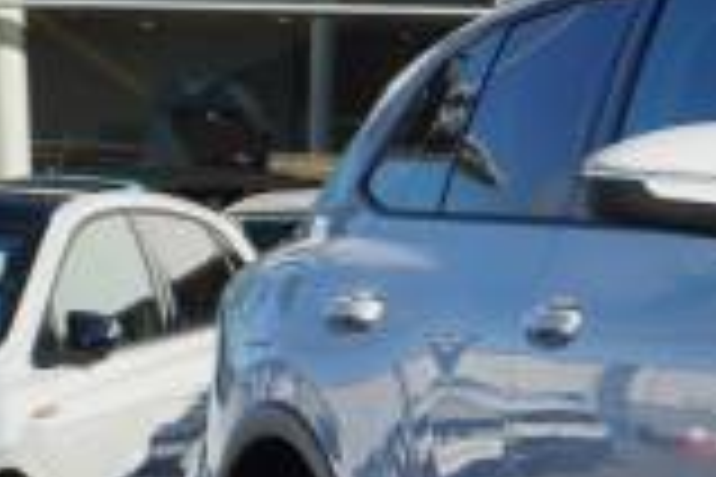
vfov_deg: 6.0
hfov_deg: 8.6
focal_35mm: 230
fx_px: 4574
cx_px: 1324
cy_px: 369
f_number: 9
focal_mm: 38
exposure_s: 1/160
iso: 100
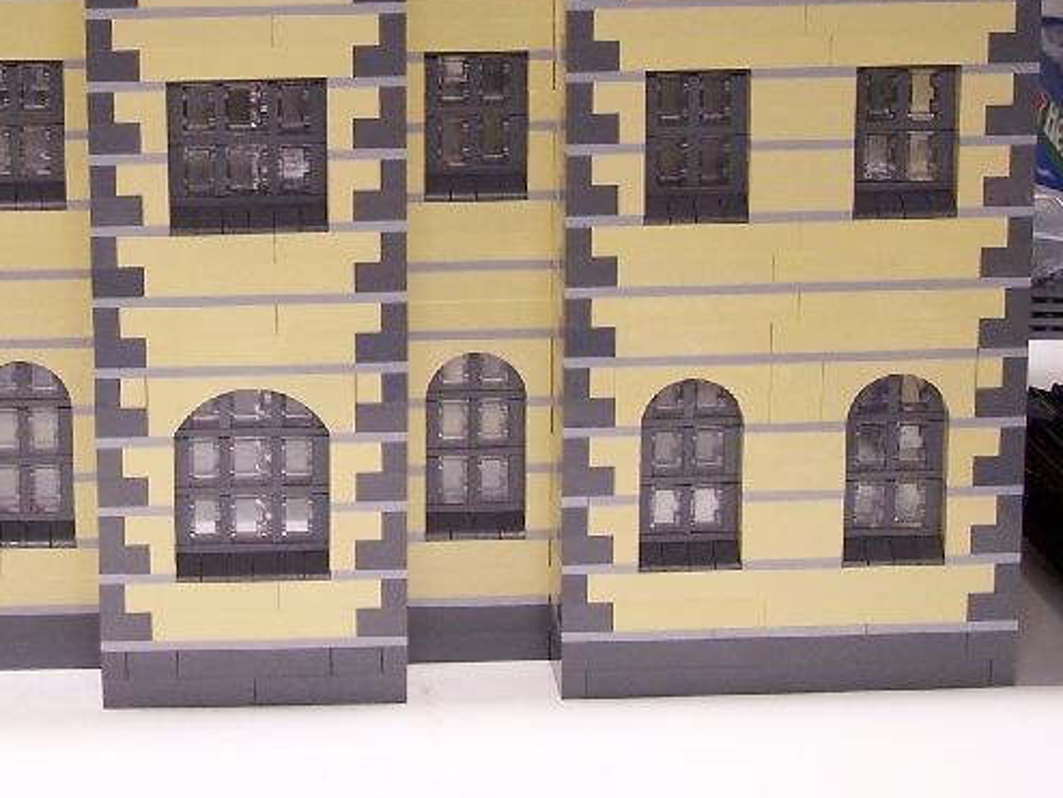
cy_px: 41
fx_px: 3564
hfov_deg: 16.8
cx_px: 202
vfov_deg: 12.7
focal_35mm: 116
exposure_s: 1/6
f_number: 3.1
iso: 80
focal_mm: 9.3
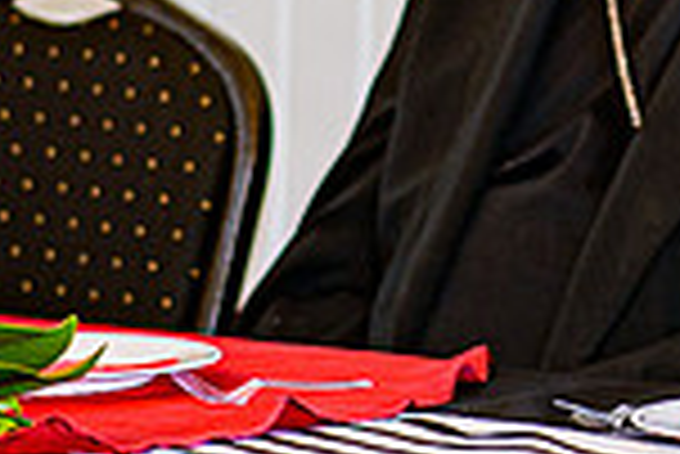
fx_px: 10947
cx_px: 1266
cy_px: -25
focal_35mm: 579
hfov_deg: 3.5
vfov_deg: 2.4
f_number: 1.8
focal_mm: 105
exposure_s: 1/125
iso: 140
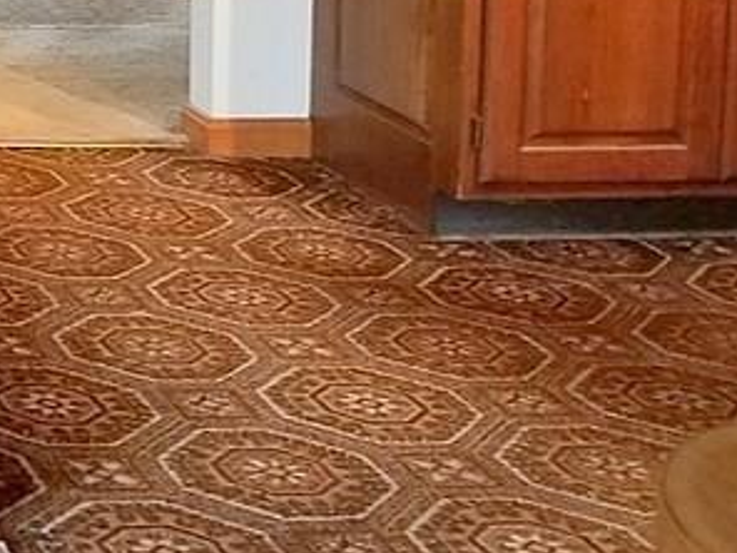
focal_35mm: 90
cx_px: -508
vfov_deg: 15.4
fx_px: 1916
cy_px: -234
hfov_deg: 18.2
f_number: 1.7
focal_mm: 4.2
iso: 200
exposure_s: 1/24
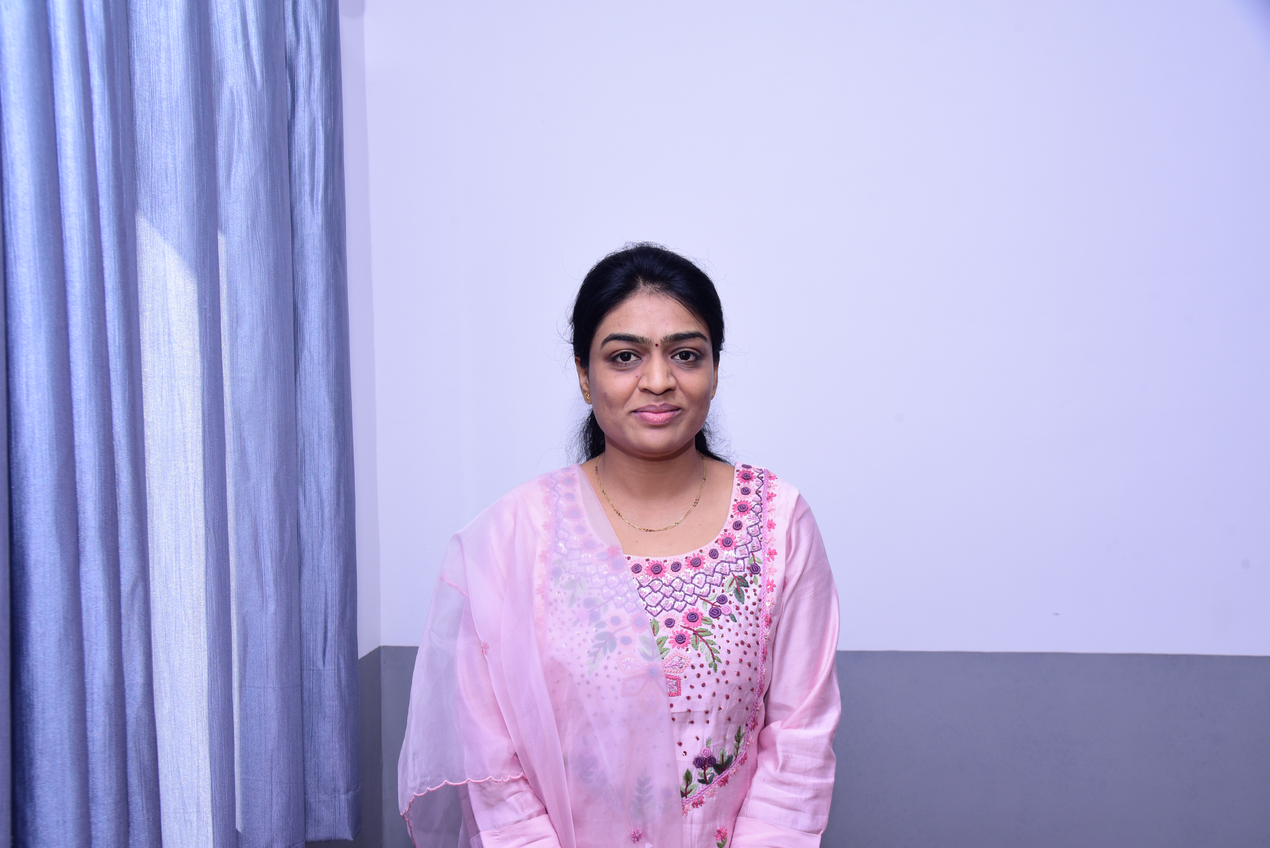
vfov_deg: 42.4
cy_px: 424
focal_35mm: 31
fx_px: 1094
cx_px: 635
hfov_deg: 60.3
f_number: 9
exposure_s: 1/160
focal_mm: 31
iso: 1000
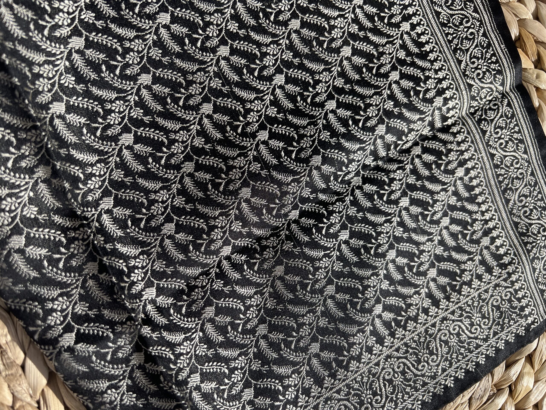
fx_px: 410
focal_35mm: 26
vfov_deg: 53.1
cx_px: 273
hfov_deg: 67.3
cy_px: 205
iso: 50
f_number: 1.5
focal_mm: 5.7
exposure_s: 1/5076
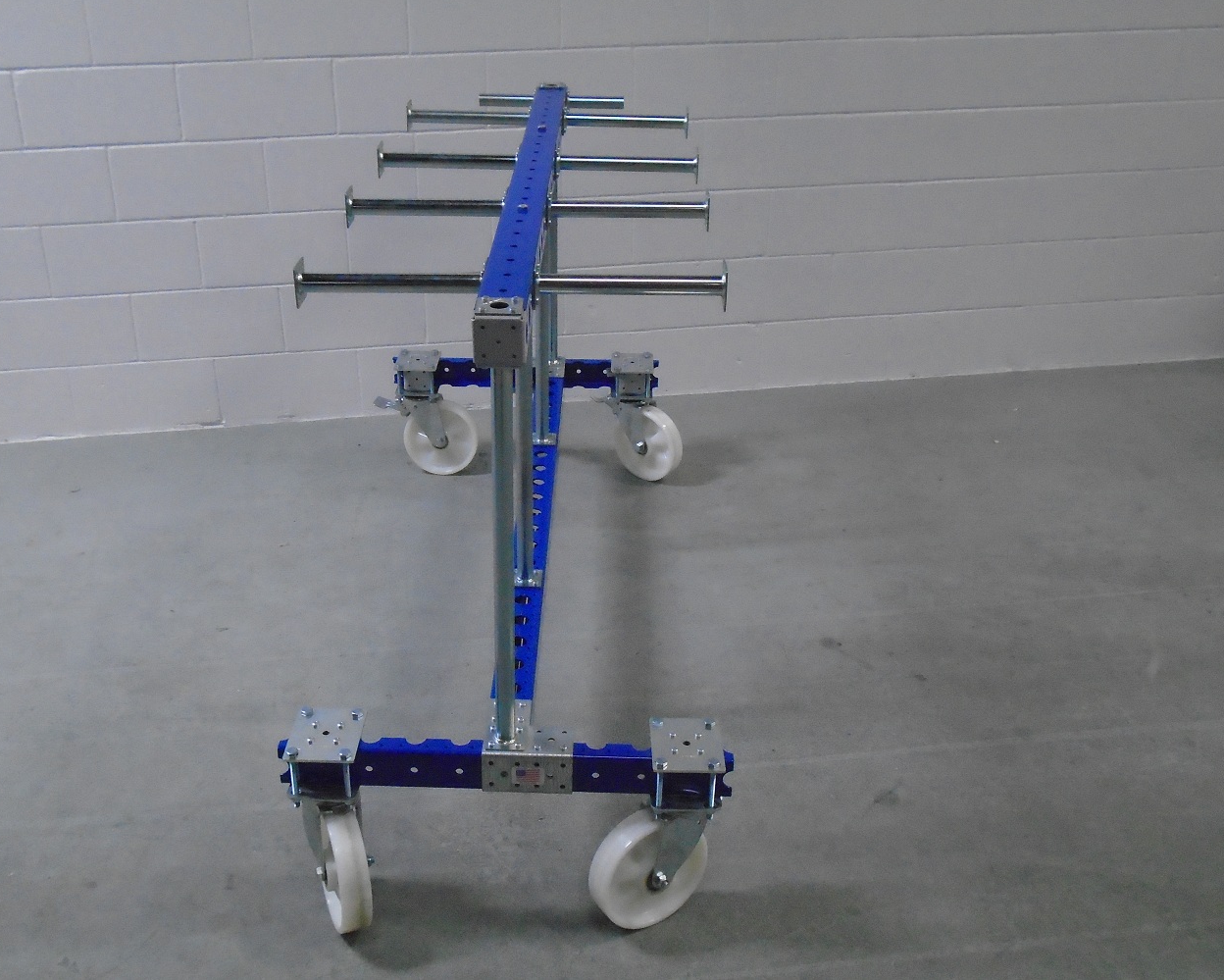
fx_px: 1377
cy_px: 485
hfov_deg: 47.9
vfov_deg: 39.2
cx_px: 571
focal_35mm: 38
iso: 800
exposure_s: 1/125
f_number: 3.8
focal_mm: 6.4
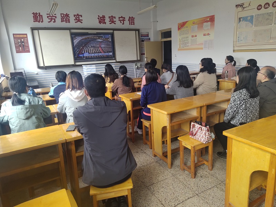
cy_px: 104
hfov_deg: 69.4
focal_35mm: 25
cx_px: 138
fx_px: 199
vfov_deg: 54.9
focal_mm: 4.71
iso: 50
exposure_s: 1/157
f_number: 1.8
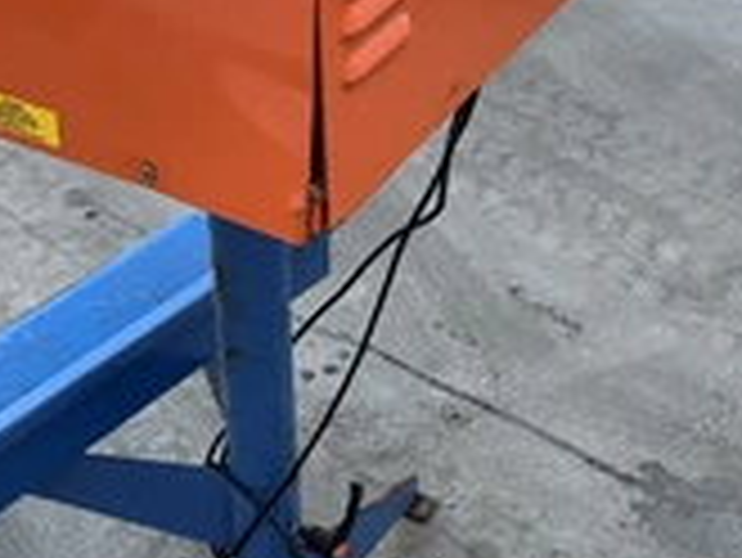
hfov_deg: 30.6
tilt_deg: -40.0
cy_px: 292
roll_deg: -1.3
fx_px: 1351
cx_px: 301
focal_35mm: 63
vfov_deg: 23.3
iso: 32
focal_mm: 5.1
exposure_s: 1/170
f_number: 1.6
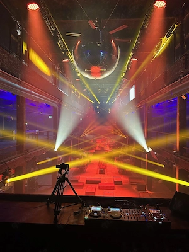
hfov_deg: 53.1
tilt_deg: -0.5
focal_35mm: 26
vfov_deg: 67.3
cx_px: 94
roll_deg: +0.1
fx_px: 189
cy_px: 126
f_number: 1.5
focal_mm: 5.7
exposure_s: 1/60
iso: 250
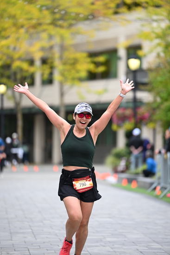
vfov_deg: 10.3
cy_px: 128
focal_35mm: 200
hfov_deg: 6.9
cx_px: 85
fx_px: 1416
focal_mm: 200
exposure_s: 1/1600
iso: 640
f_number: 2.8
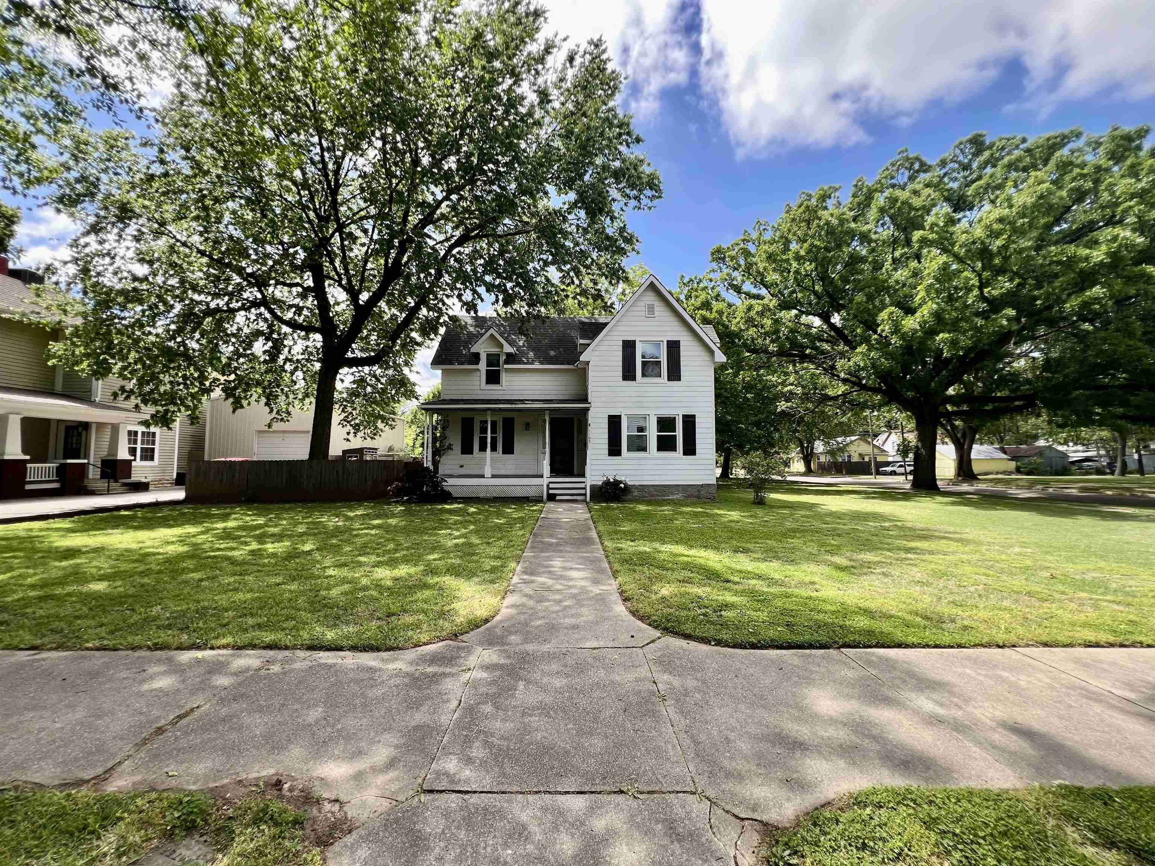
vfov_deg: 89.9
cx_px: 578
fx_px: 434
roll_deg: -0.1
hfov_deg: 106.2
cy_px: 433
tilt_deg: +3.8
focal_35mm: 13
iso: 32
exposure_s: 1/378
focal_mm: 1.57
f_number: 1.8
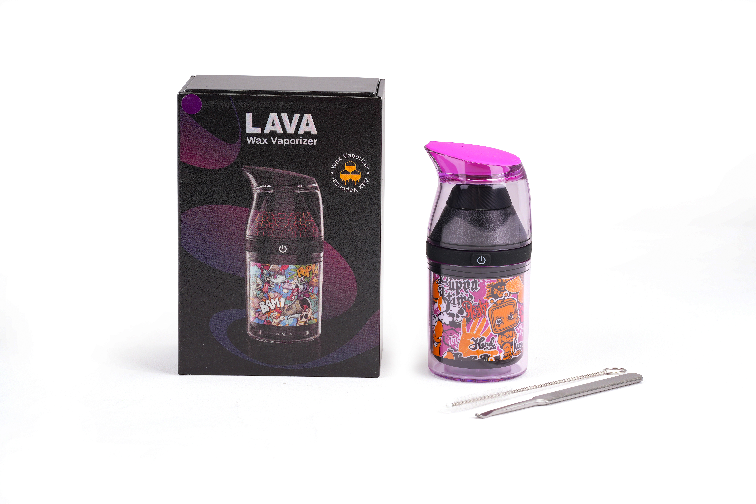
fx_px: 2205
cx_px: 378
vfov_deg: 13.0
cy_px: 252
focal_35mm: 105
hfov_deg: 19.5
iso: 125
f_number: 14
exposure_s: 1/160
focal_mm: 105
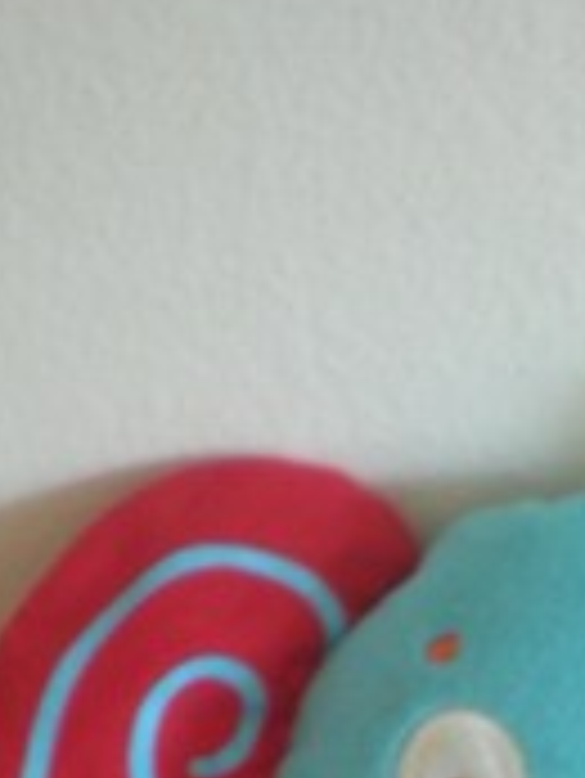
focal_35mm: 114
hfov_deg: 12.9
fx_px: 2566
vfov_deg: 16.0
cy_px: 1120
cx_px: 558
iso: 200
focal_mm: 6.3
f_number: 3.1
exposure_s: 1/8.1
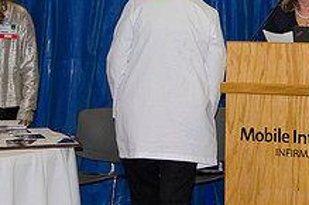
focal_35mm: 159
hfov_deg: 12.7
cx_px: 349
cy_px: -34
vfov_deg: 8.5
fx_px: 1362
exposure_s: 1/60
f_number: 4.5
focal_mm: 40
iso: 400
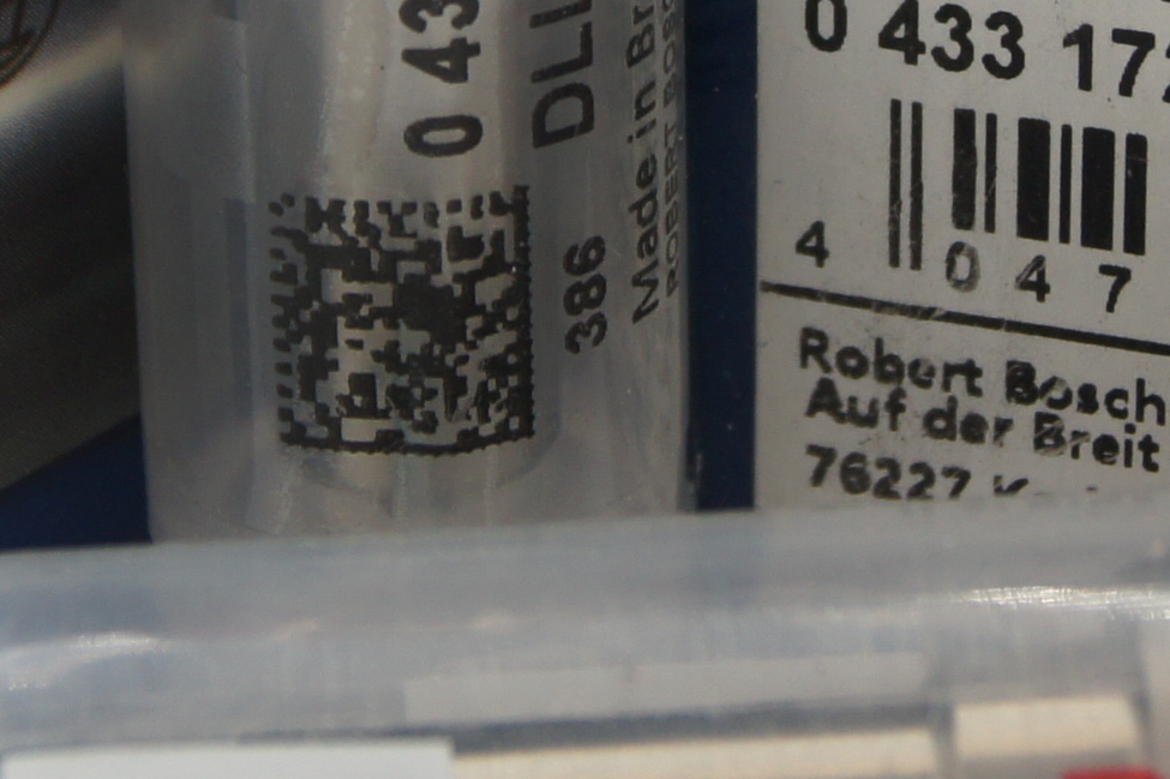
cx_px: 593
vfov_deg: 5.5
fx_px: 8035
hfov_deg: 8.3
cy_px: -389
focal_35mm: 247
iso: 200
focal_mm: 35
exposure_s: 1/125
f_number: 5.6
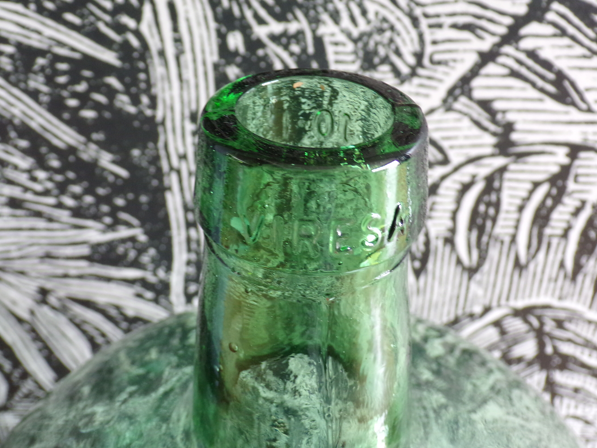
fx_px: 604
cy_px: 224
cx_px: 311
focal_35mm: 35
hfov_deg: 52.6
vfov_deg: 40.7
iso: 200
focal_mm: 5.8
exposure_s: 1/17
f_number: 3.2
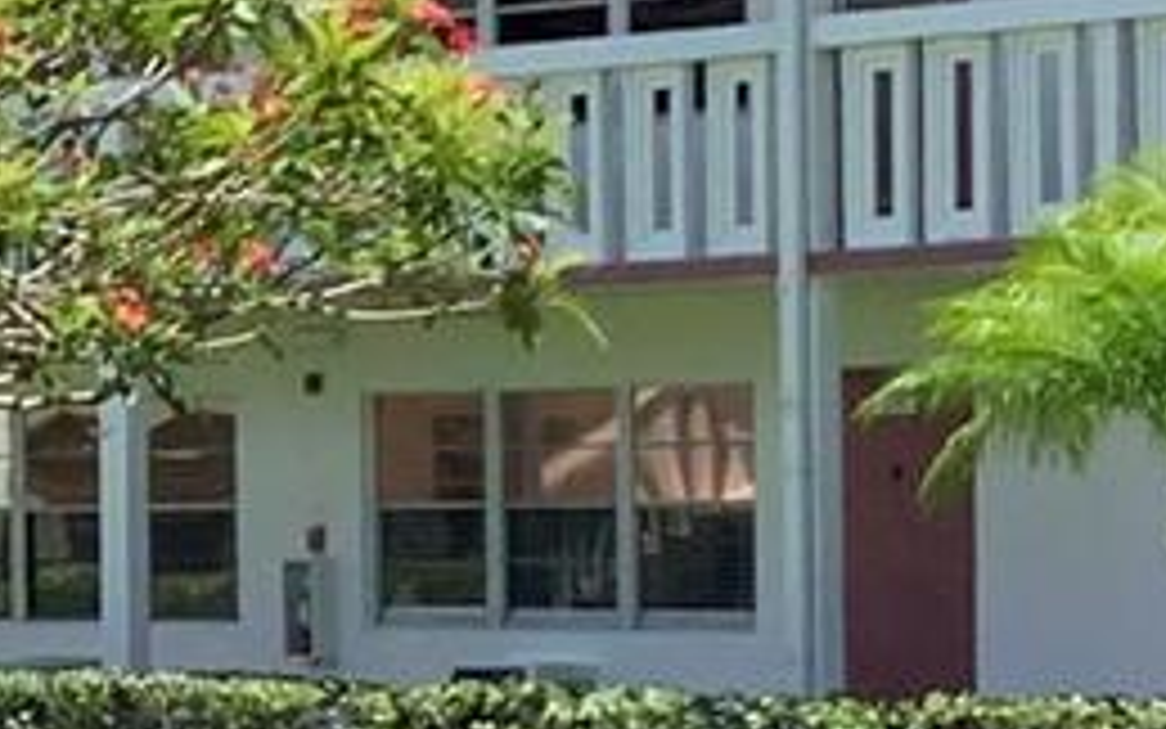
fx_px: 6452
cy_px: 774
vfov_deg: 6.4
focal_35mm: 203
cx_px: -252
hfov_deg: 10.2
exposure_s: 1/715
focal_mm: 3.3
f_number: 2.4
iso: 25
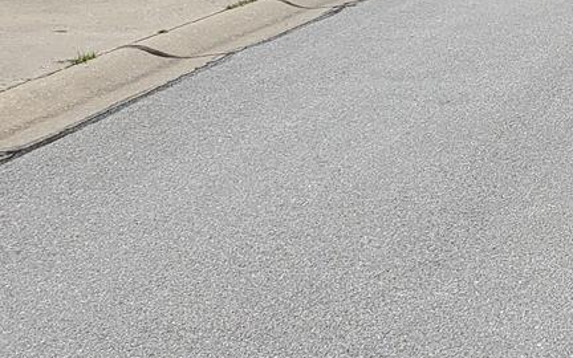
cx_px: 955
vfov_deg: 12.6
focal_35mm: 102
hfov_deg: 17.5
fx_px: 1593
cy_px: -38
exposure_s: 1/2077
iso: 50
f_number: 2.4
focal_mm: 4.3
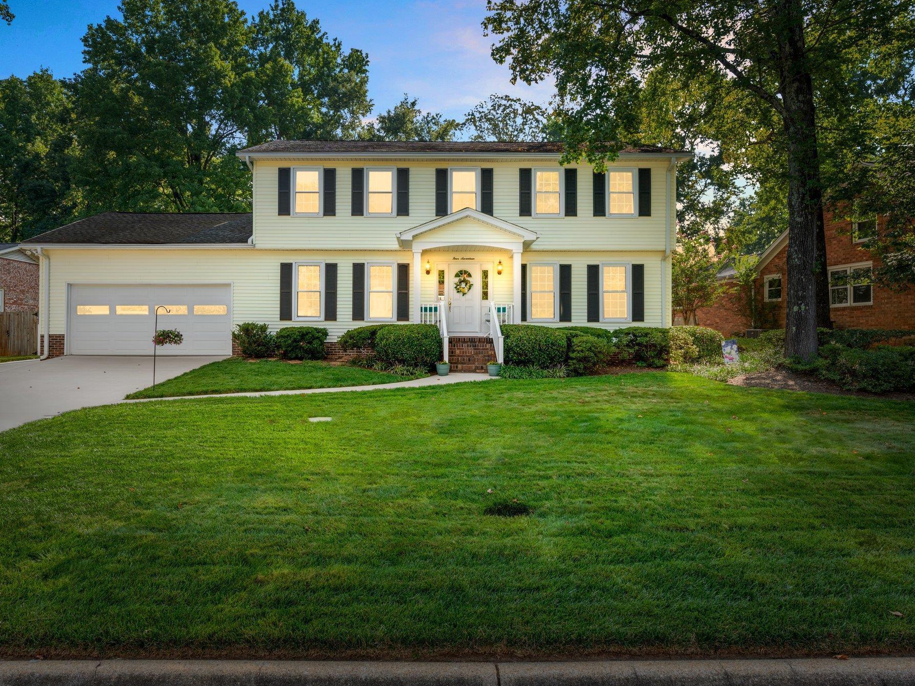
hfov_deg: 76.2
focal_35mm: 22
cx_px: 418
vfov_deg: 61.1
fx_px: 581
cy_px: 338
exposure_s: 1/60
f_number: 8
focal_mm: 20
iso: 250
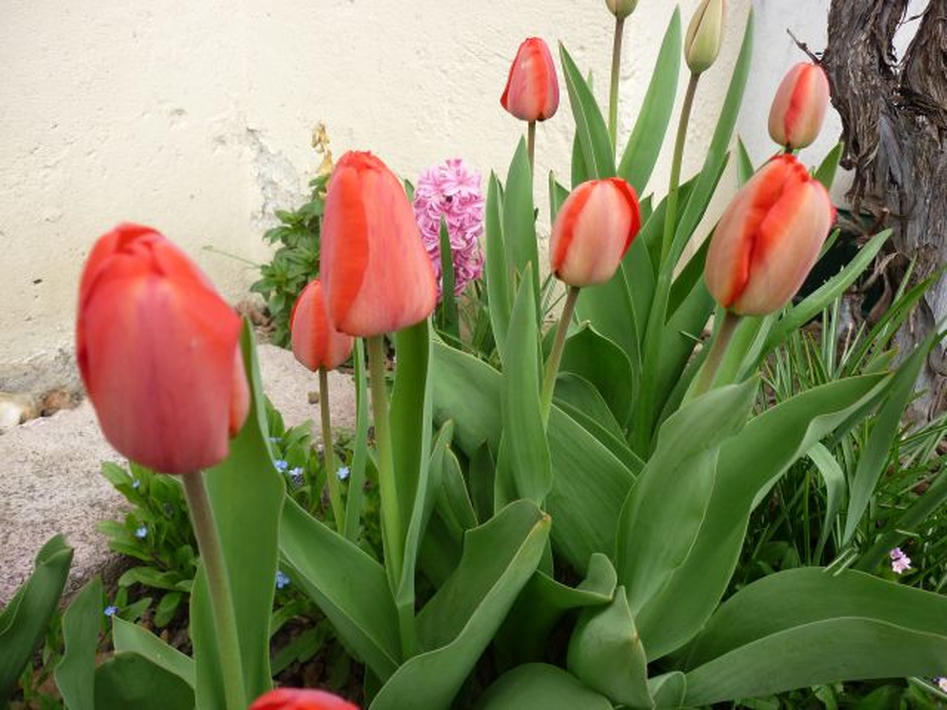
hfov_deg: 55.4
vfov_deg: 42.9
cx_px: 474
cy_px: 355
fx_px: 903
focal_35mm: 33
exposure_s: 1/320
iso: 80
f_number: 2.8
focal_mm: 5.5
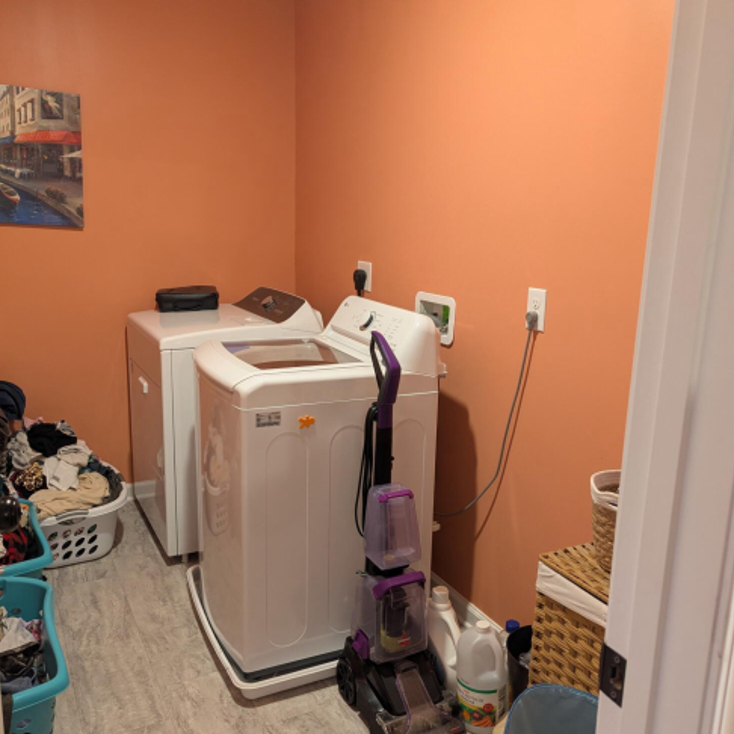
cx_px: 376
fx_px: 696
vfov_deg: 55.6
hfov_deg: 55.6
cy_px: 375
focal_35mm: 29
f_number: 1.85
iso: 203
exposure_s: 1/24
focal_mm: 6.81
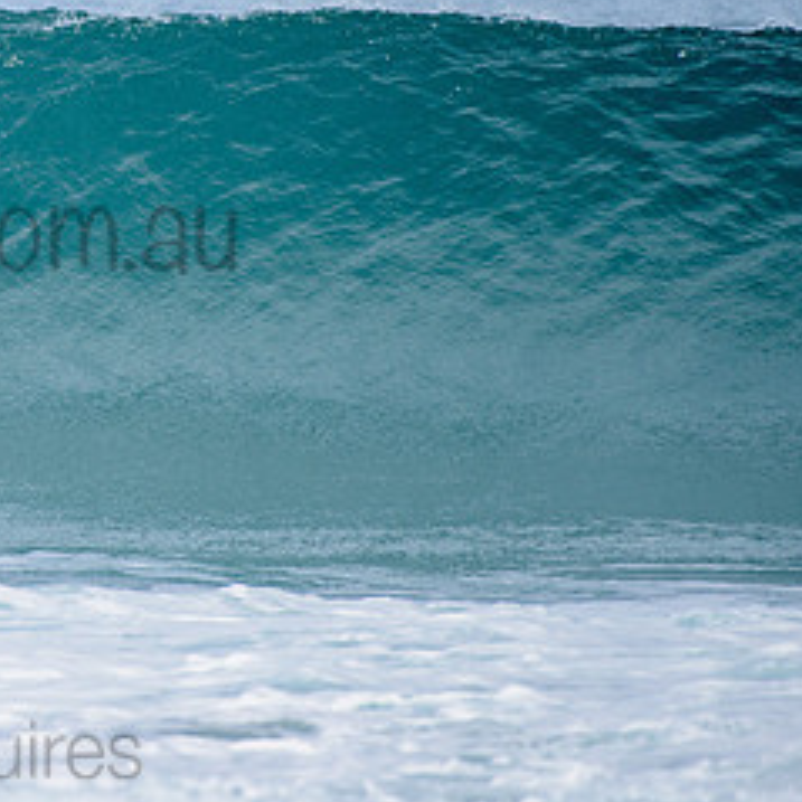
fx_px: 26999
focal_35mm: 1030
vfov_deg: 1.7
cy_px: 193
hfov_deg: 1.7
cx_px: -117
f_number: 5.6
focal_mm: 500
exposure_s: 1/2000
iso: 250
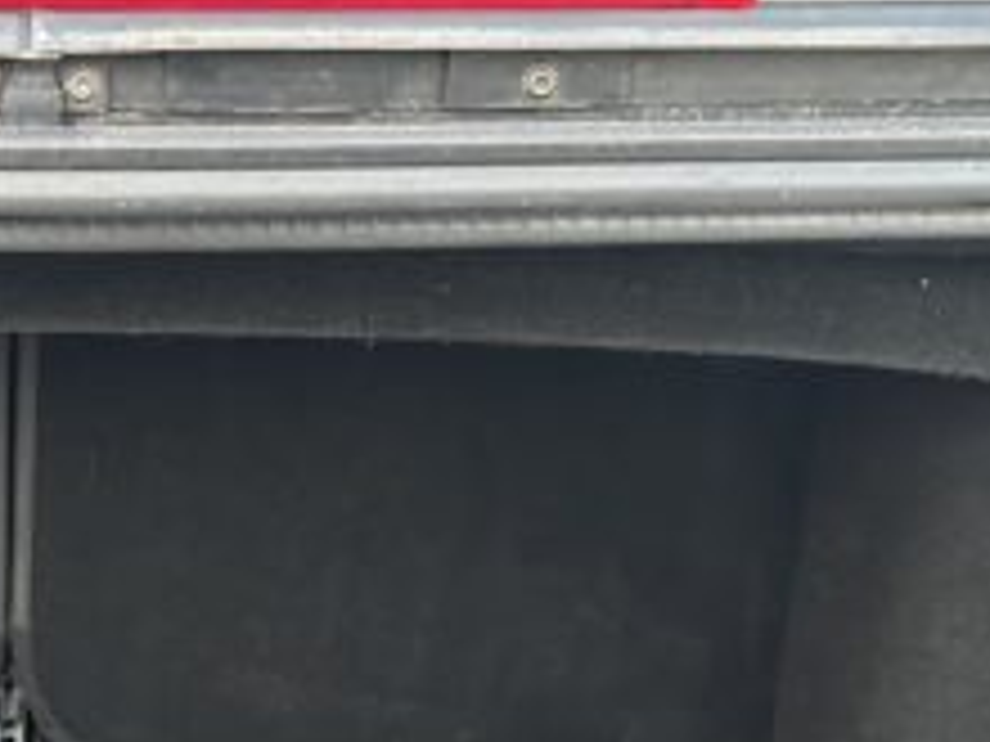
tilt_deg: -27.0
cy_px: 974
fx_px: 2488
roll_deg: +1.2
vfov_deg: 16.1
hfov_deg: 21.6
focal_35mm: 87
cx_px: -27
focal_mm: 6.86
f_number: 1.78
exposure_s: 1/60
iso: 640
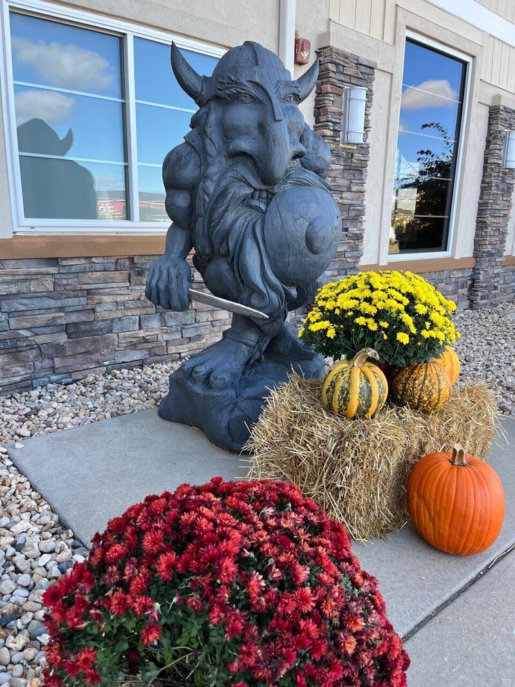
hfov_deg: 53.1
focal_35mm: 26
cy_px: 344
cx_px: 258
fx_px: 516
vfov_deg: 67.3
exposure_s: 1/281
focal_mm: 5.1
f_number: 1.6
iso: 40
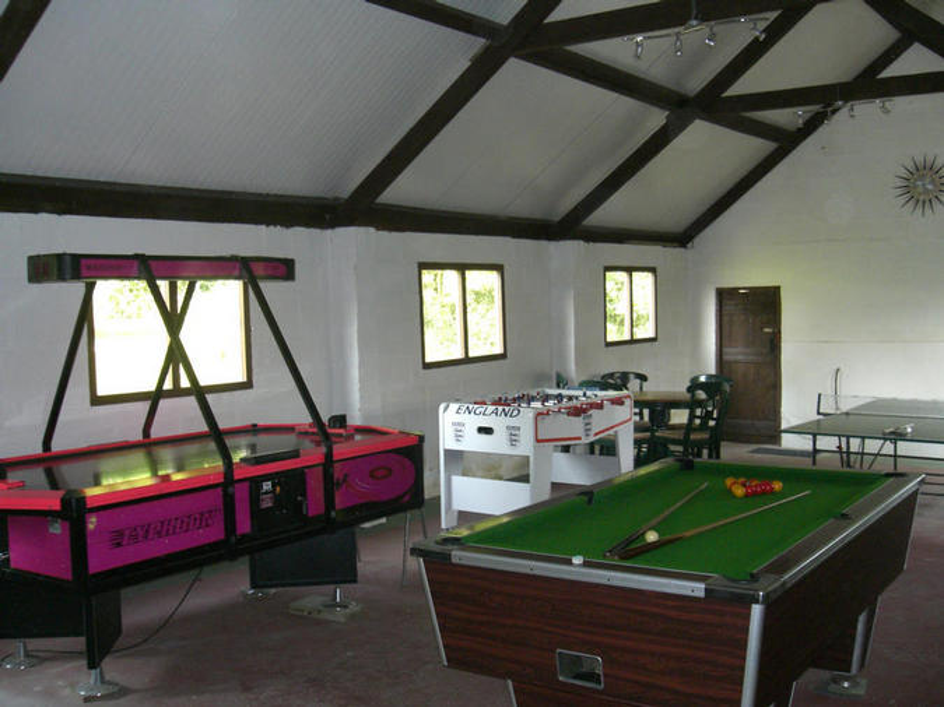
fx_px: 1036
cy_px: 354
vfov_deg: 37.7
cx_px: 472
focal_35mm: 38
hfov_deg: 49.0
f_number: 3.1
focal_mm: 6.3
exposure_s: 1/60
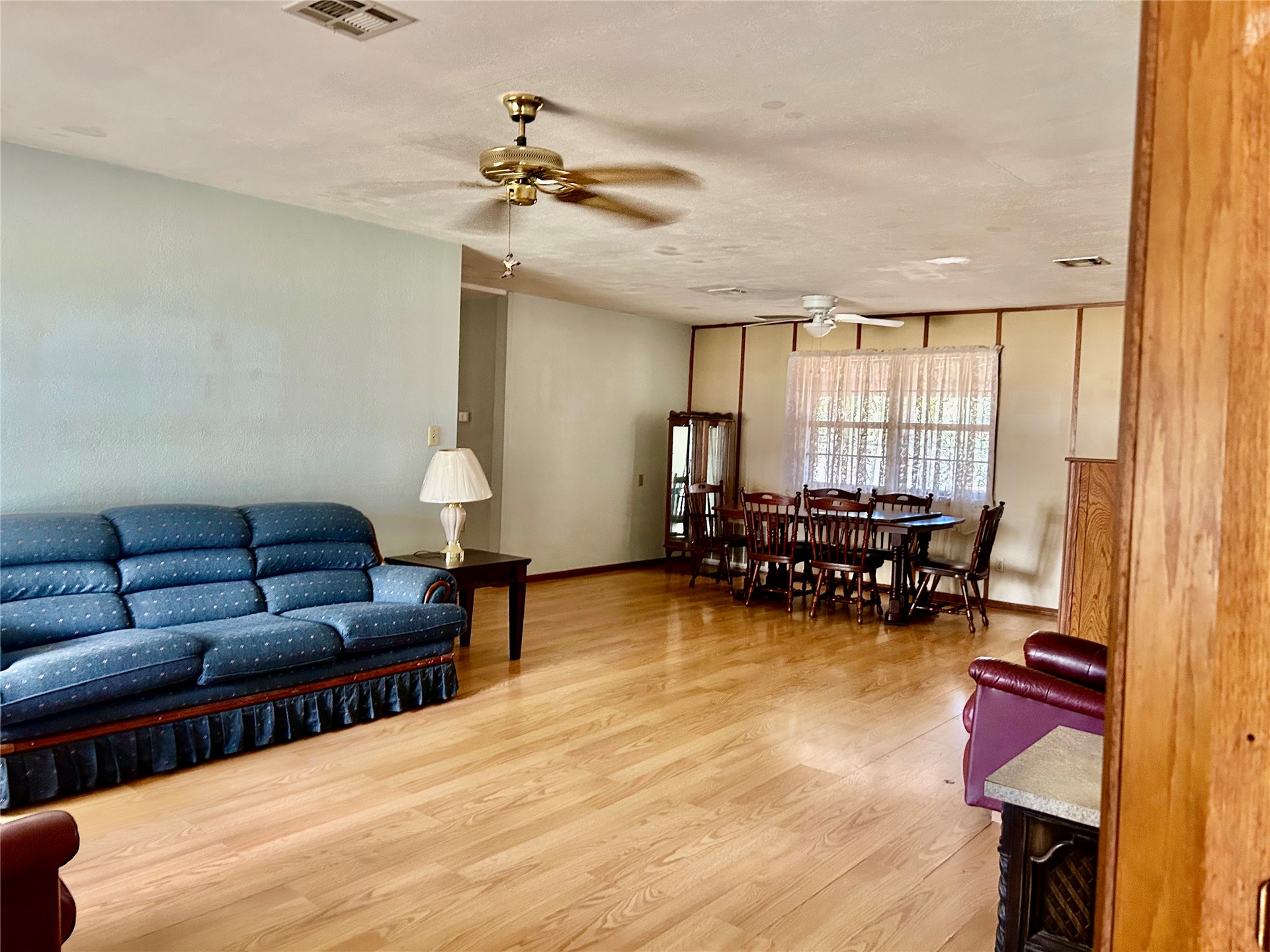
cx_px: 635
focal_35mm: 26
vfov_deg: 53.1
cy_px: 476
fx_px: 954
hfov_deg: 67.3
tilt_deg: -2.5
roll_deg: -3.2
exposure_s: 1/40
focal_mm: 5.7
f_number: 1.5
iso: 400
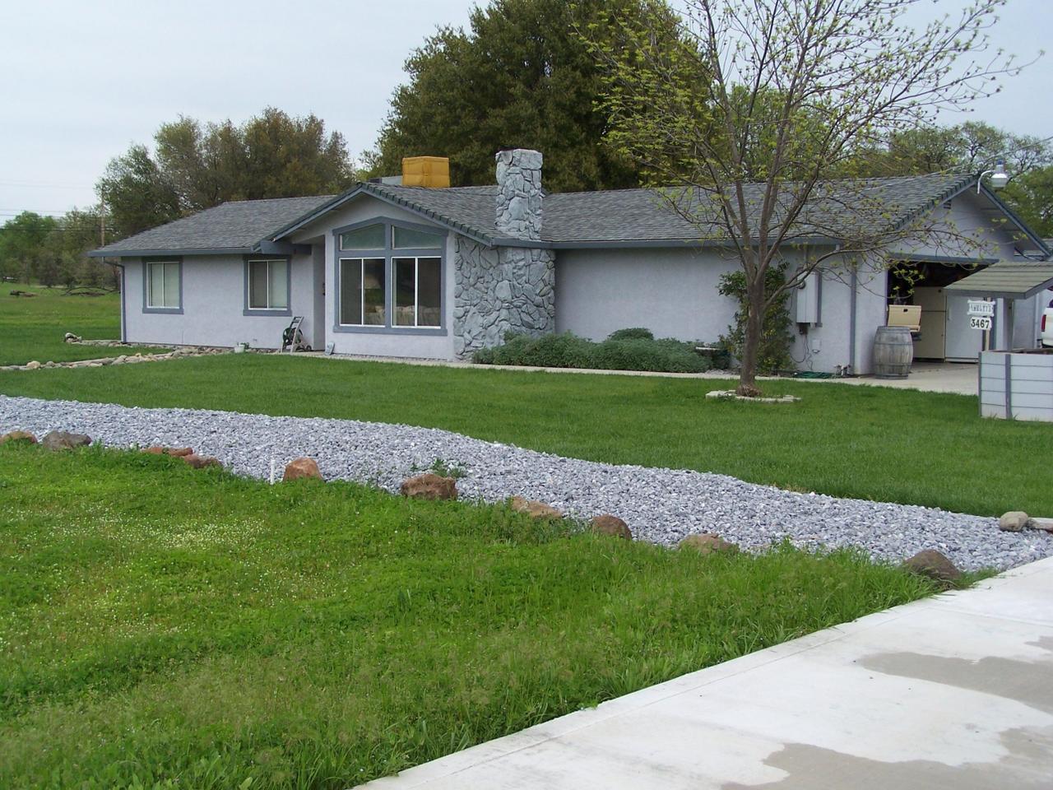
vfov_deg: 30.3
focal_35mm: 48
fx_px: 1460
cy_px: 395
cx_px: 526
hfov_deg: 39.7
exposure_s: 1/750
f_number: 4
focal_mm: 8
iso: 80
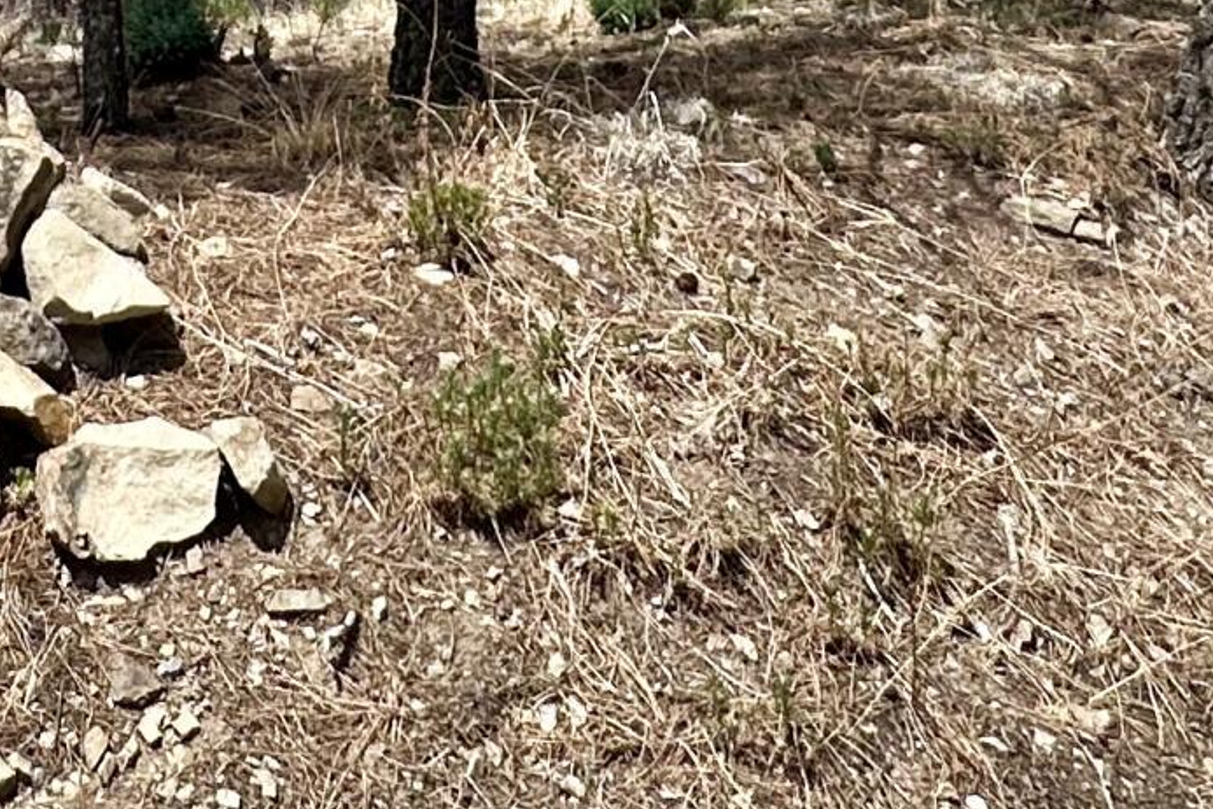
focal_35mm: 63
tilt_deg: +12.9
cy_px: -739
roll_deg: -2.8
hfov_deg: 30.2
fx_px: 2123
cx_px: 67
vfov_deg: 16.9
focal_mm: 2.22
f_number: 2.2
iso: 50
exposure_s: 1/1742
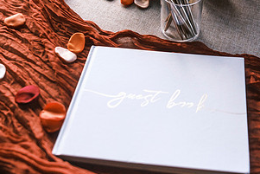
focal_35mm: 52
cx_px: 170
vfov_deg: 25.2
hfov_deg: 37.8
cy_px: 17
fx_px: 376
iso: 640
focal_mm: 18
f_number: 1.8
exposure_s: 1/4700
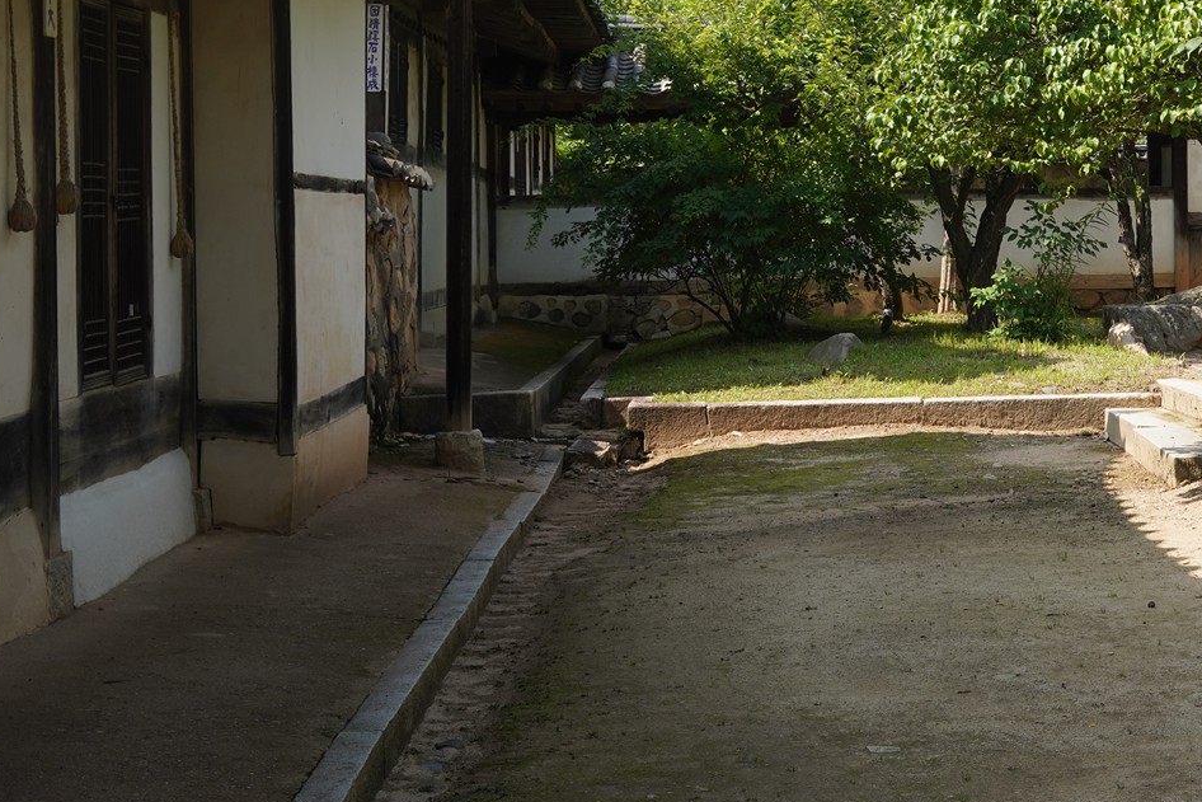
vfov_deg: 18.2
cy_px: 112
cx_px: 908
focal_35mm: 74
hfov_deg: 27.0
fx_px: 2471
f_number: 9
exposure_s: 1/200
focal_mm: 35
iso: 250
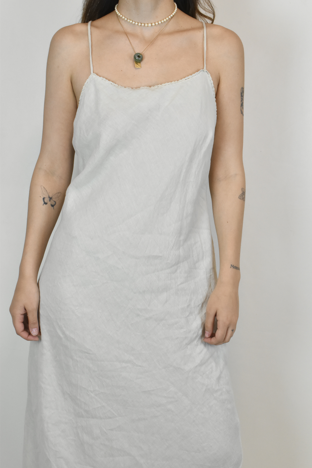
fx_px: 780
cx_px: 156
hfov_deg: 22.6
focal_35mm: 60
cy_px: 234
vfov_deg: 33.4
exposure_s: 1/60
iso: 1600
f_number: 16
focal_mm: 40
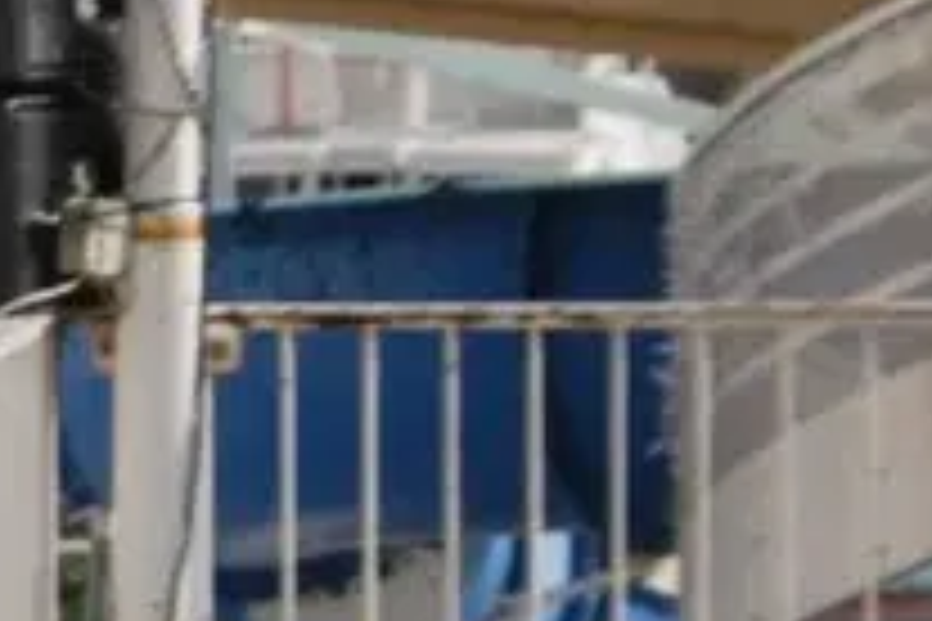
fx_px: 14649
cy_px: 655
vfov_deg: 2.4
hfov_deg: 3.6
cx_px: -1231
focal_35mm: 566
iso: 125
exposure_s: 1/250
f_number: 10
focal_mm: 65
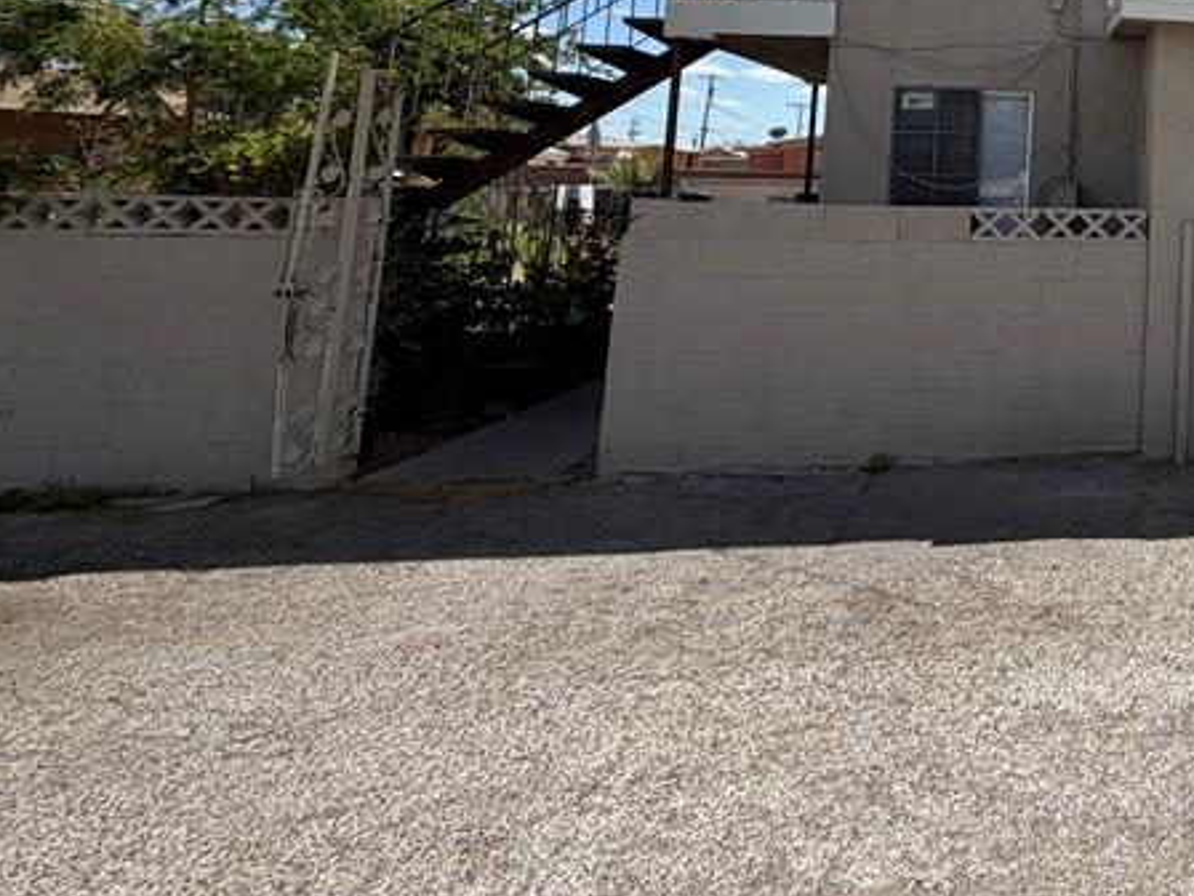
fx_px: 1104
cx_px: 1295
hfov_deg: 44.3
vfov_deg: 39.6
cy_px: 27
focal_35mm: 32
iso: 20
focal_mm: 2.22
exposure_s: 1/1087
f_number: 2.2
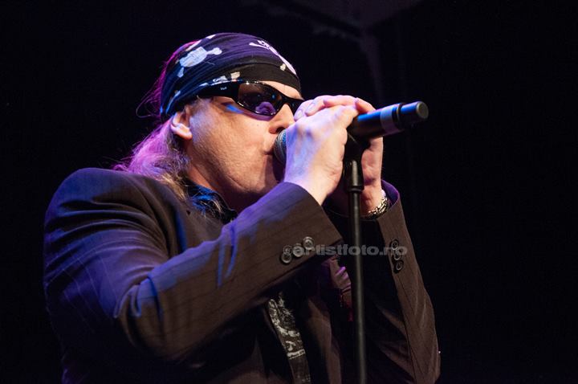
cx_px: 289
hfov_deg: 22.6
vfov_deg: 15.1
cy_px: 192
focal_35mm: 90
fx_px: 1443
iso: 800
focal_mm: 60
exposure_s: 1/60
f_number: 4.5
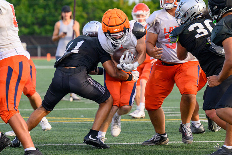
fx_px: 1650
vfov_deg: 5.4
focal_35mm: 256
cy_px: 45
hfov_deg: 8.0
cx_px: 112
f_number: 4
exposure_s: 1/2000
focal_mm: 155
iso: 720
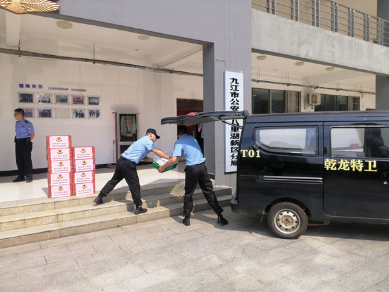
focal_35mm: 26
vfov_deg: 53.1
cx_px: 194
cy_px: 146
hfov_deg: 67.3
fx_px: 292
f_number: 2.2
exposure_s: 1/981
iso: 50
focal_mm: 3.81
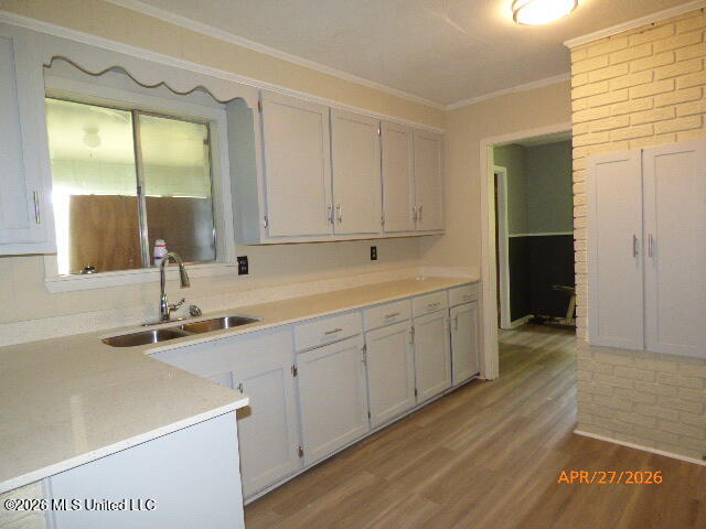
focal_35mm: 20
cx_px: 353
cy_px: 264
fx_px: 408
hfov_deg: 81.7
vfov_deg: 66.0
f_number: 2.8
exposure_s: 1/60
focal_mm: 3.58
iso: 400
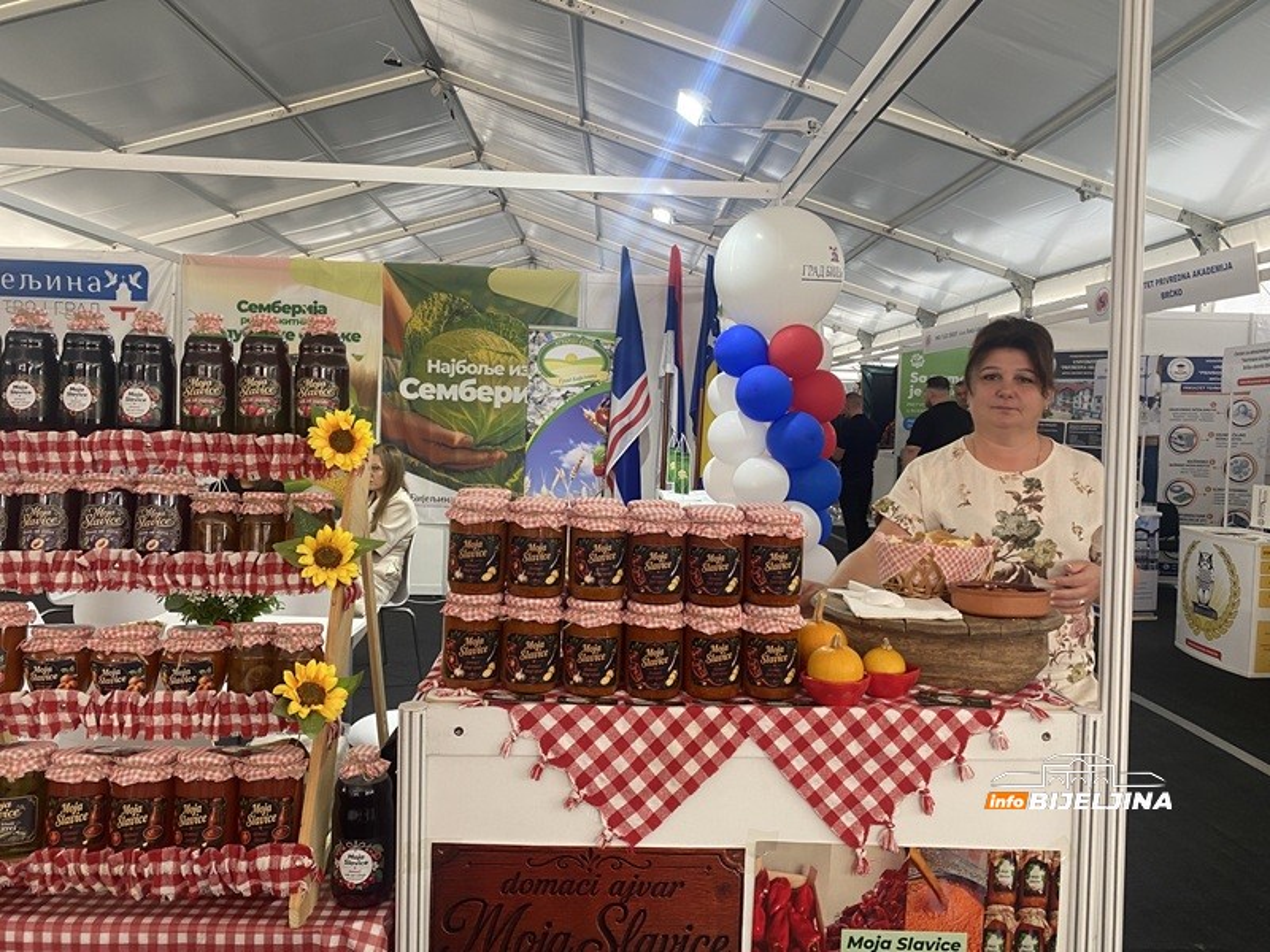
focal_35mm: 26
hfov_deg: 67.3
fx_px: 954
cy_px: 476
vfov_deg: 53.1
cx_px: 635
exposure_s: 1/50
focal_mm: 4.25
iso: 64
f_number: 1.8
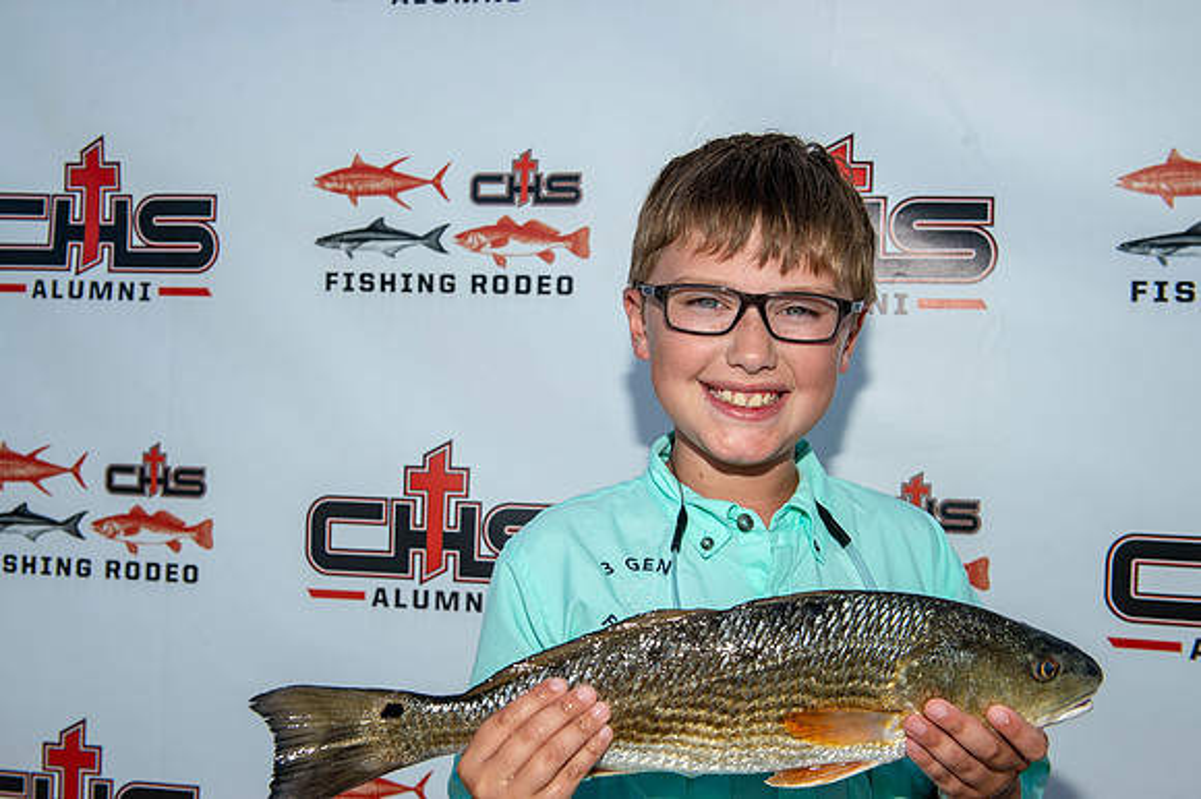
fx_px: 1400
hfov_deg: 46.4
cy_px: 400
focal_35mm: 42
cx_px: 600
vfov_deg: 31.9
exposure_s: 1/160
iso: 50
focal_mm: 42
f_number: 8
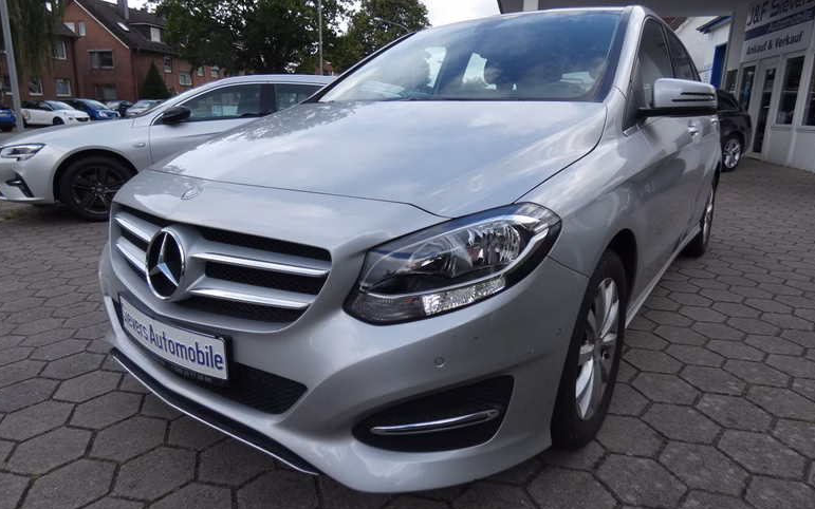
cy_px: 231
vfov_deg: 55.0
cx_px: 400
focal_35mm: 22
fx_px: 489
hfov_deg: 79.6
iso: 80
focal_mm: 3.6
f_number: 2.8
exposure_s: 1/500
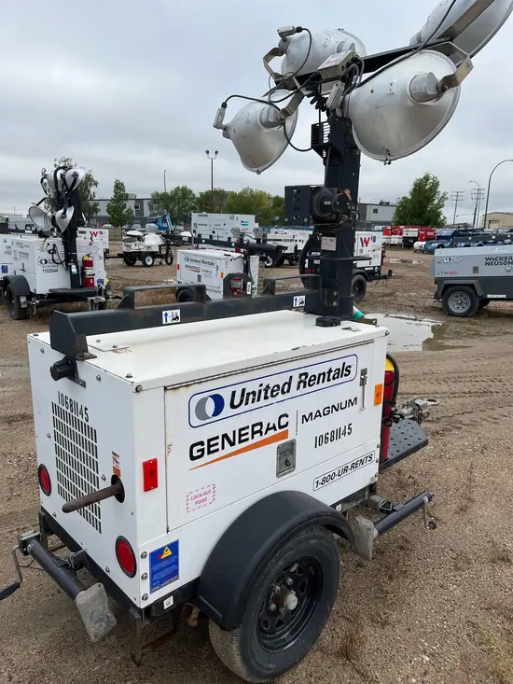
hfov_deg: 53.1
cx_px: 256
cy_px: 342
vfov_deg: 67.3
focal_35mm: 26
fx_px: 514
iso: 50
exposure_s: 1/1028
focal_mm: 5.1
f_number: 1.6
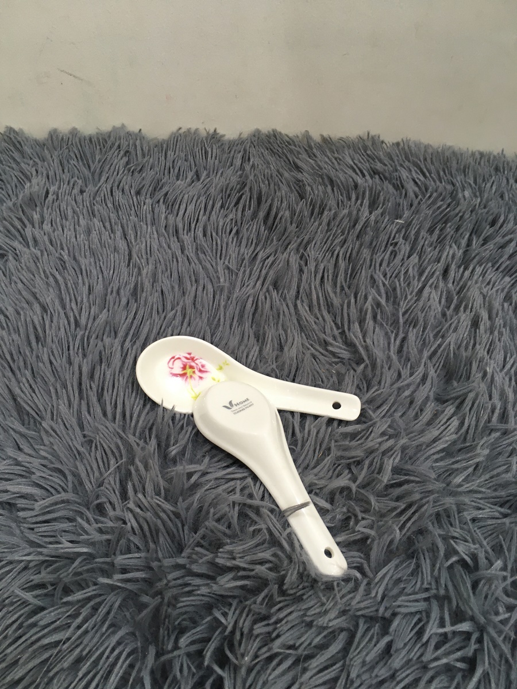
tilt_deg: -50.8
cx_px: 258
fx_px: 577
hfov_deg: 48.2
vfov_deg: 61.7
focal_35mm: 29
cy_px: 344
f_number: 2.2
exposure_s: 1/33
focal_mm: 4.15
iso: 80
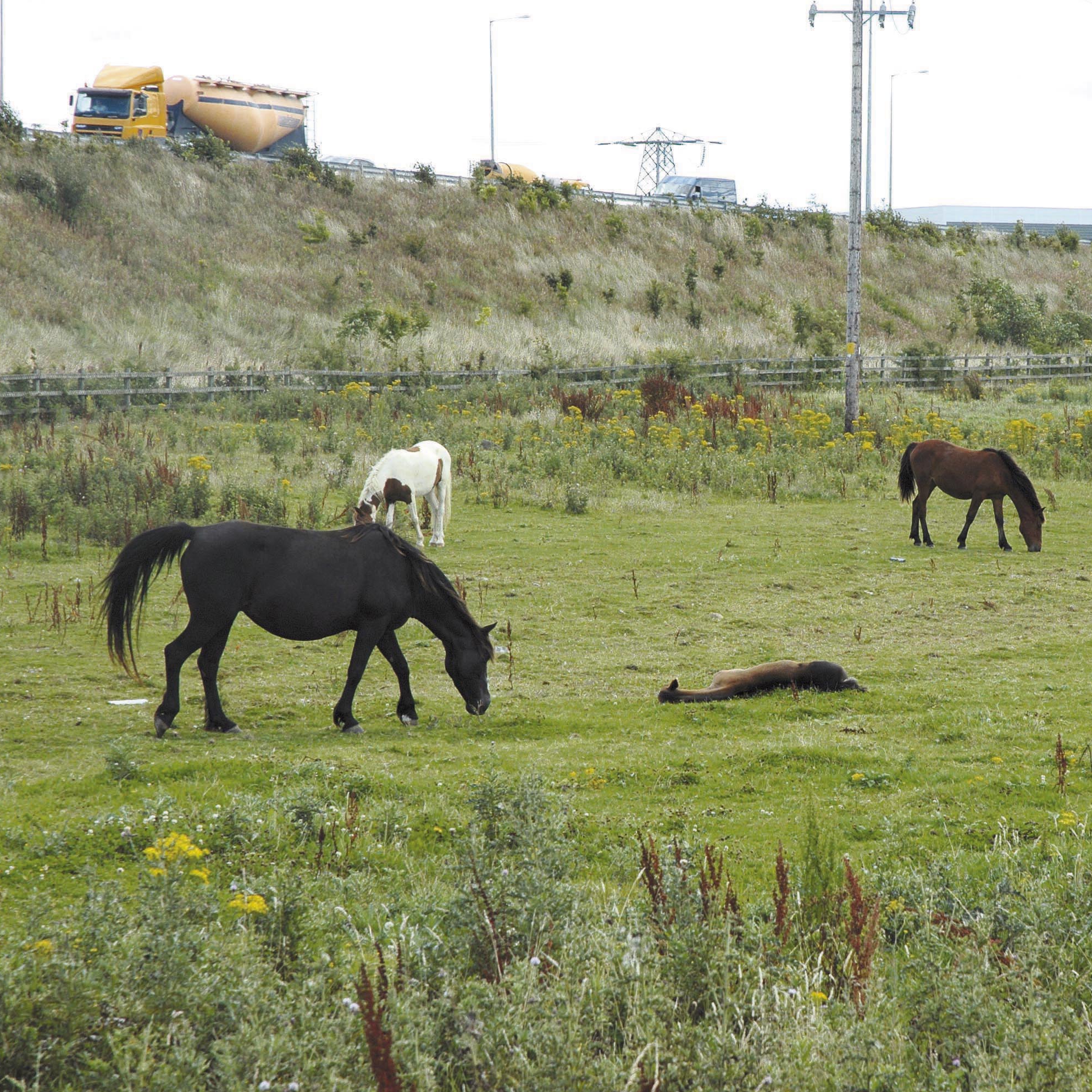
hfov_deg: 12.9
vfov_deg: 12.9
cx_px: 806
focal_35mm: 135
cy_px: 545
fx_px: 4818
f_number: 8
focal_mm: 70
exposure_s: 1/250
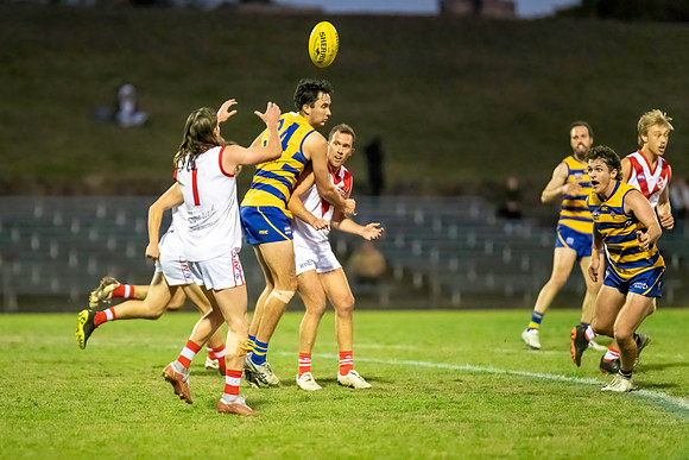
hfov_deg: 5.7
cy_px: 258
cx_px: 278
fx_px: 6912
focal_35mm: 361
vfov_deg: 3.8
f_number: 2.8
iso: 10000
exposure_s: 1/1600
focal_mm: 300
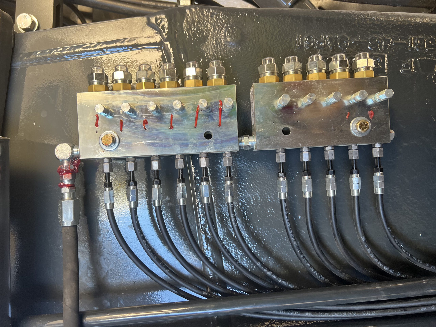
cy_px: 164
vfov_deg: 53.1
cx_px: 218
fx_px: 327
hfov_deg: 67.3
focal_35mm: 26
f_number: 1.5
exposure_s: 1/121
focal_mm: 5.7
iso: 125
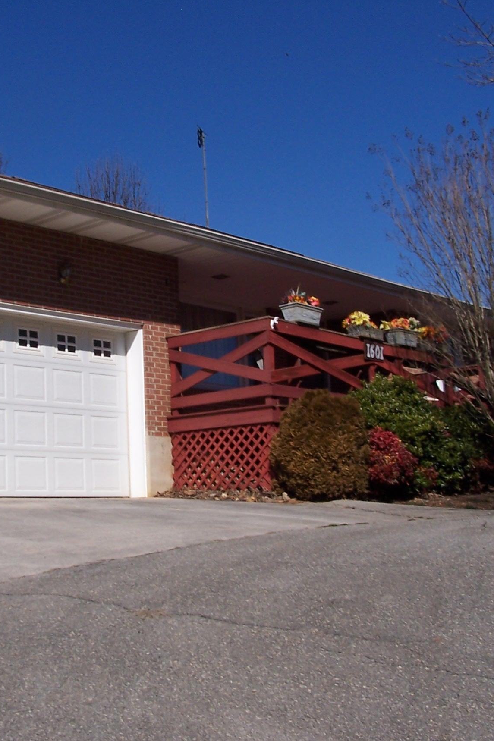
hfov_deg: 25.4
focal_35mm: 53
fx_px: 1091
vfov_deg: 37.5
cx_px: 170
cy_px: 370
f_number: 5.6
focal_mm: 6.3
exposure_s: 1/750
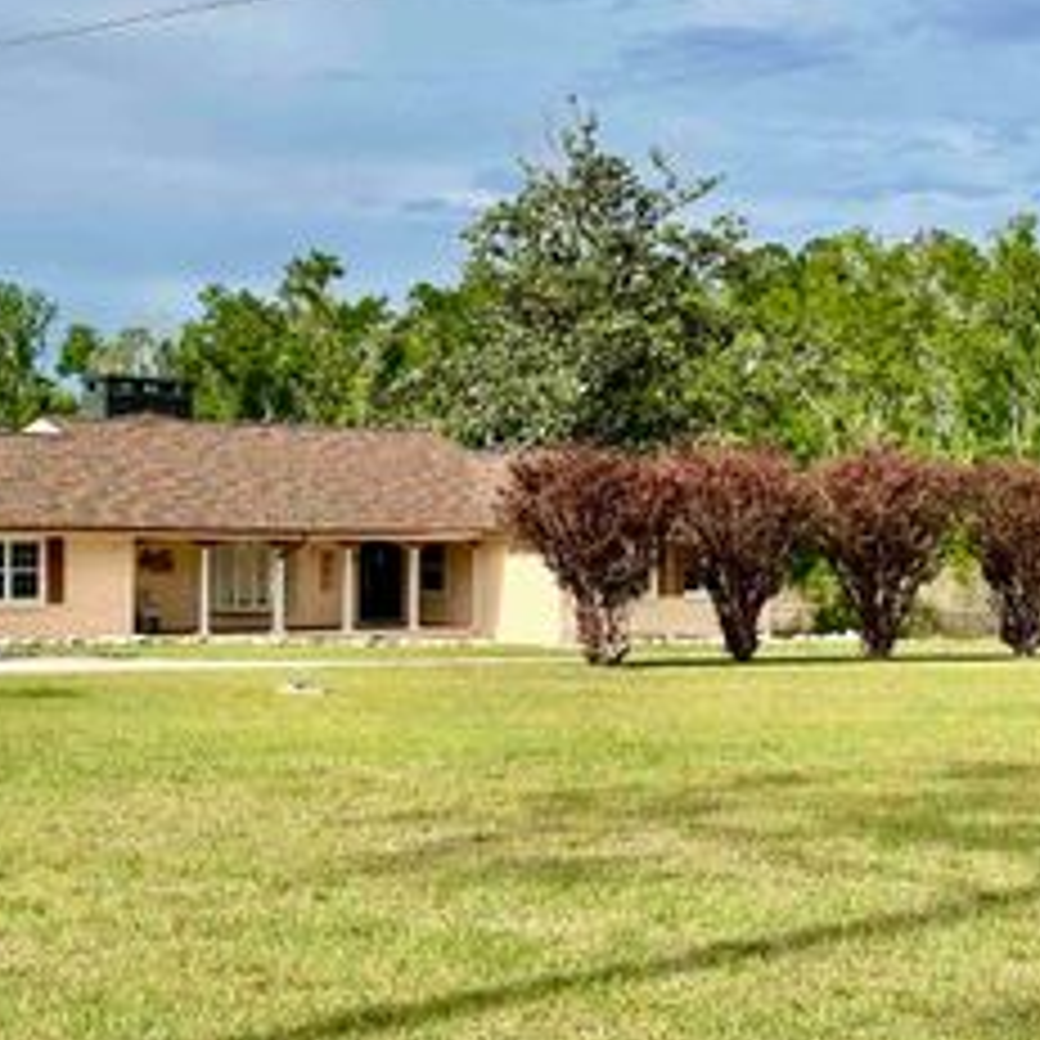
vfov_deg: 18.9
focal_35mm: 92
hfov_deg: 18.9
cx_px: 405
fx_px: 3127
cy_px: 529
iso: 64
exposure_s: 1/4566
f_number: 1.78
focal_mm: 6.86
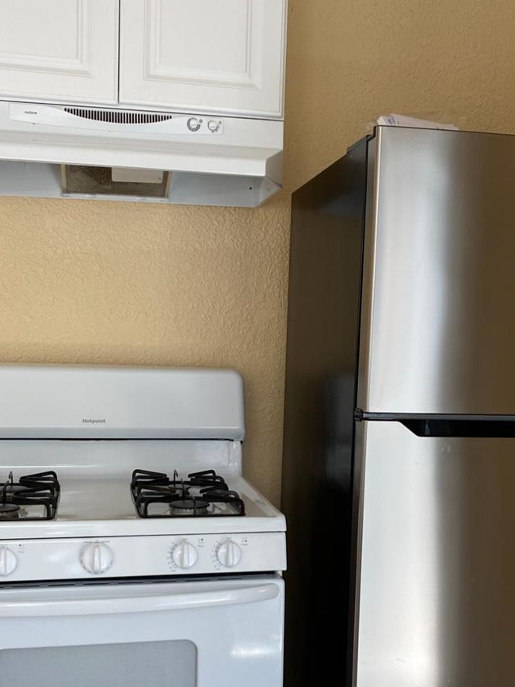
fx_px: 893
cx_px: 285
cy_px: 461
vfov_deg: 41.5
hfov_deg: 32.1
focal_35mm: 45
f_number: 1.8
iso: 100
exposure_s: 1/121
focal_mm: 4.25
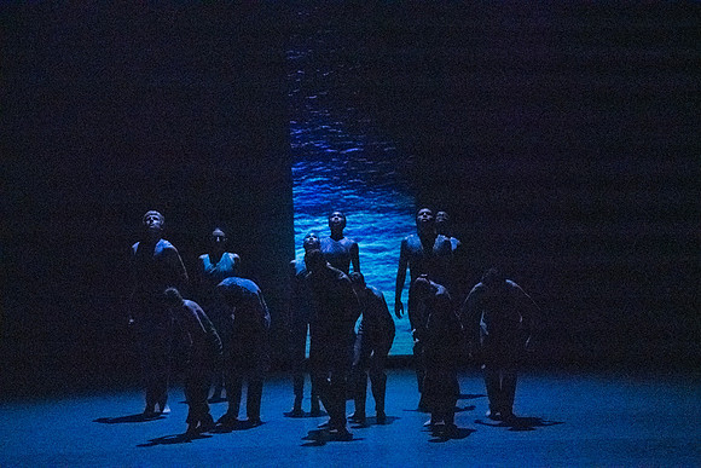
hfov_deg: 7.9
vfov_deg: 5.3
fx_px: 5044
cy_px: 234
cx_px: 350
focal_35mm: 259
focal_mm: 259
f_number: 5.6
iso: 25600
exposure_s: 1/400
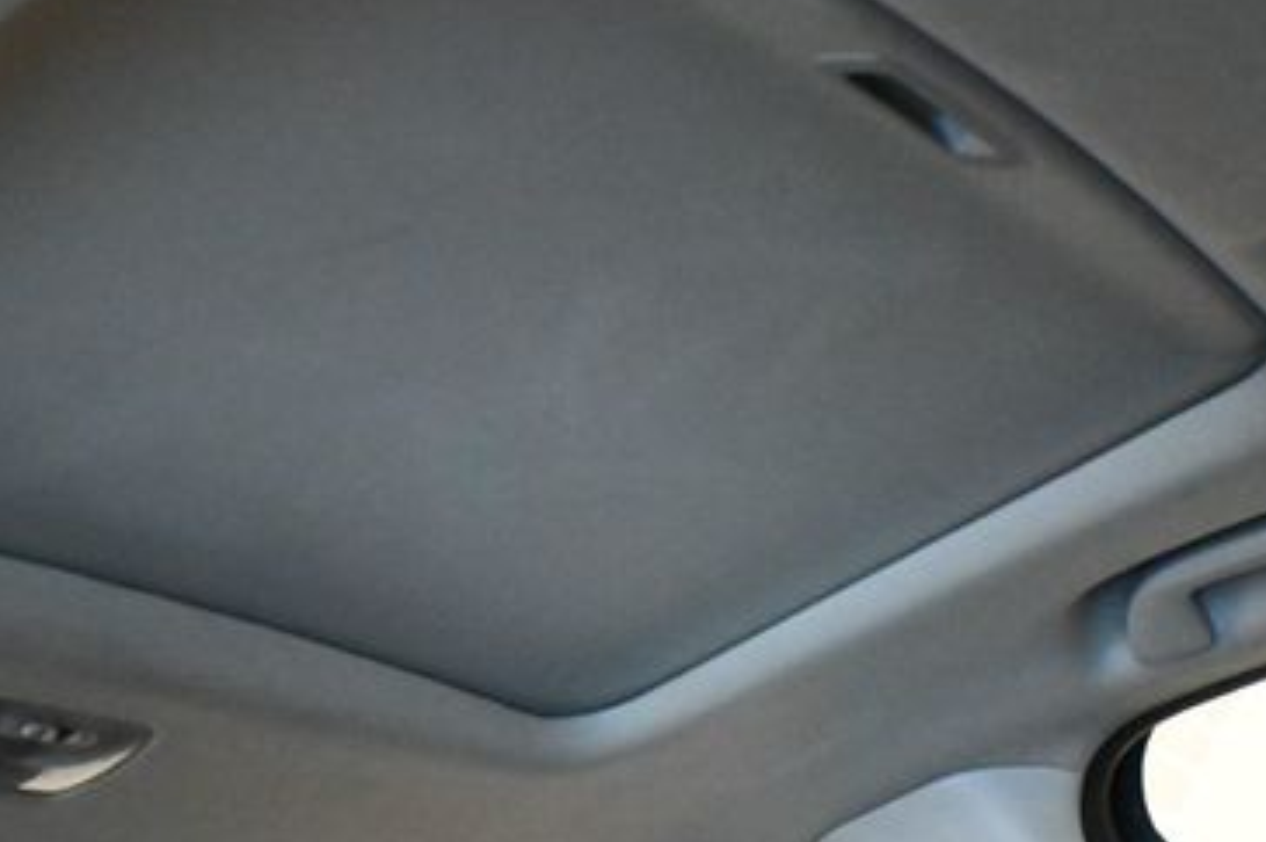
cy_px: 317
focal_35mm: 66
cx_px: 320
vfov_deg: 20.6
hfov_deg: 30.1
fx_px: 2315
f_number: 4.2
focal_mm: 25
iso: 12800
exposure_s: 1/60
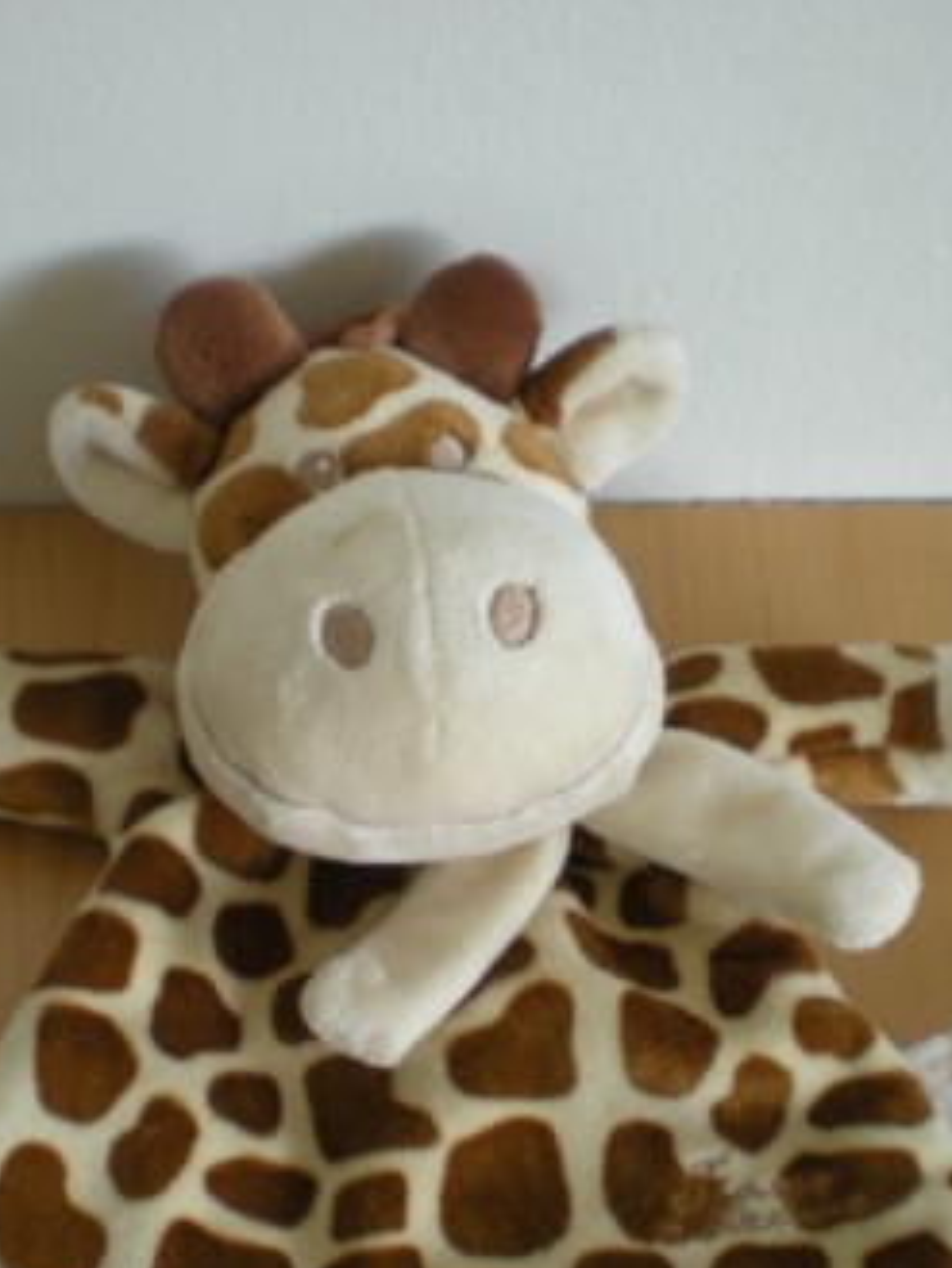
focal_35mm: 60
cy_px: 779
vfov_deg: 32.0
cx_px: 443
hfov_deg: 24.4
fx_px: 2199
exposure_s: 1/60.6
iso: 179
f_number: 3.1
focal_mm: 6.3
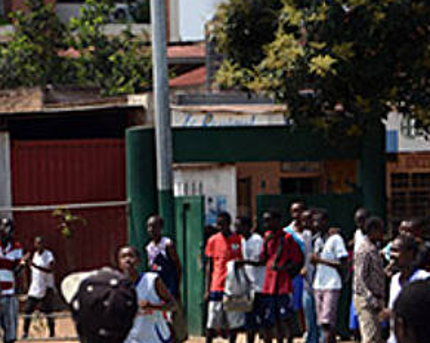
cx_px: 64
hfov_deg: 6.5
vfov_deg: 5.2
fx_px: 3775
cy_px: 321
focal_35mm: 297
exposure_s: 1/1600
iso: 320
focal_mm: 92
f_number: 5.3
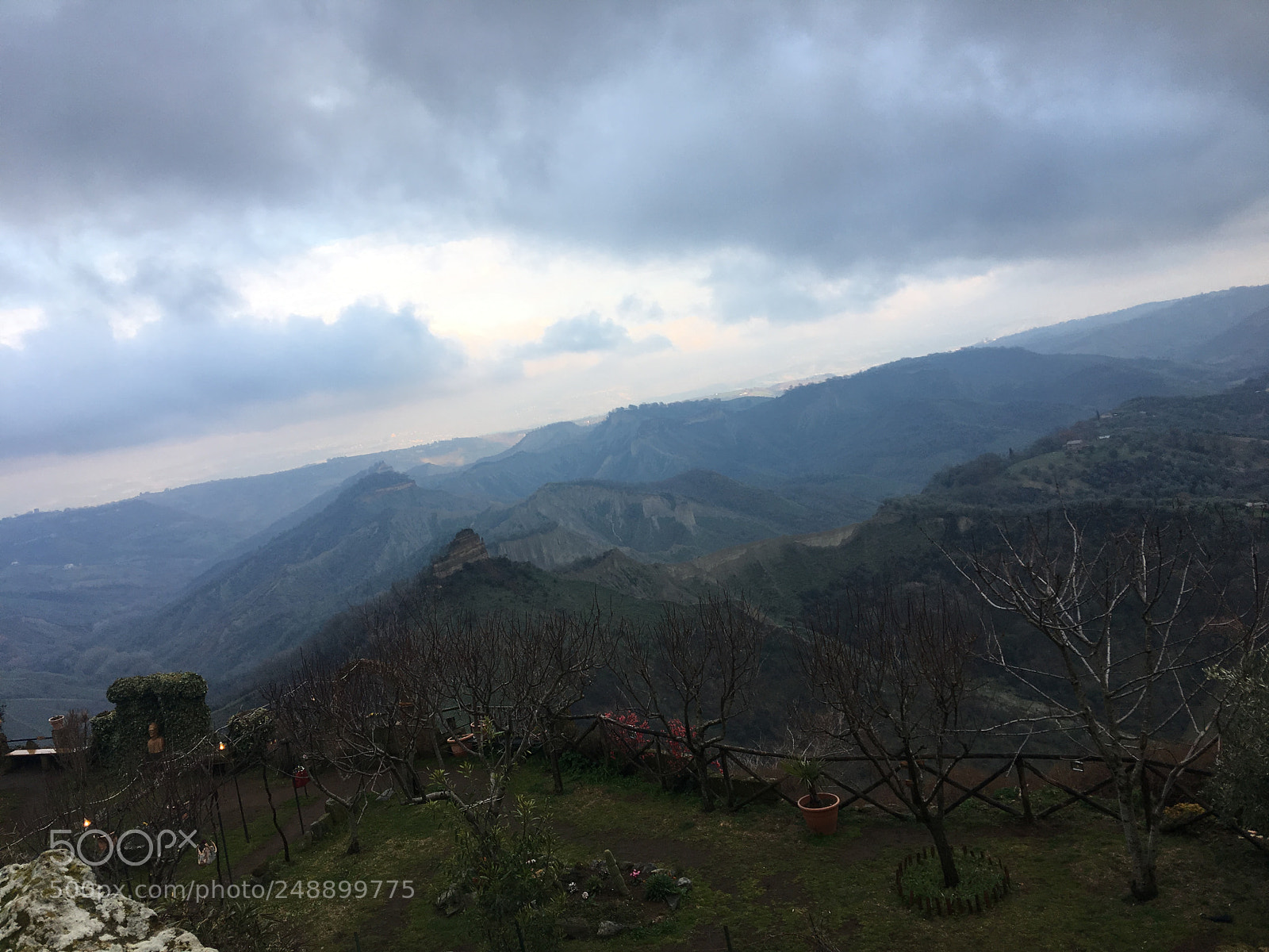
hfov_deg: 61.7
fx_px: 1063
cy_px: 476
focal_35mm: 29
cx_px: 634
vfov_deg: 48.2
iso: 25
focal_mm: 4.15
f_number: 2.2
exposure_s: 1/267
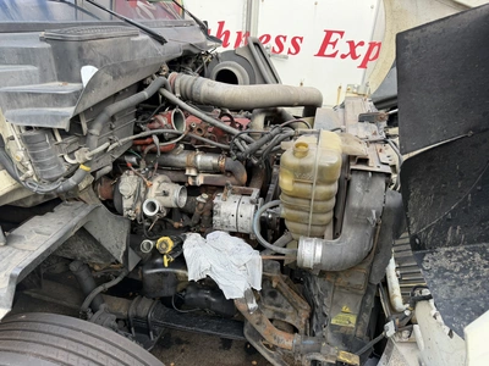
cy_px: 183
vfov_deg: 56.8
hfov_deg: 71.6
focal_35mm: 24
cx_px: 244
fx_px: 339
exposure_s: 1/622
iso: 100
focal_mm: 6.76
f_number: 1.78
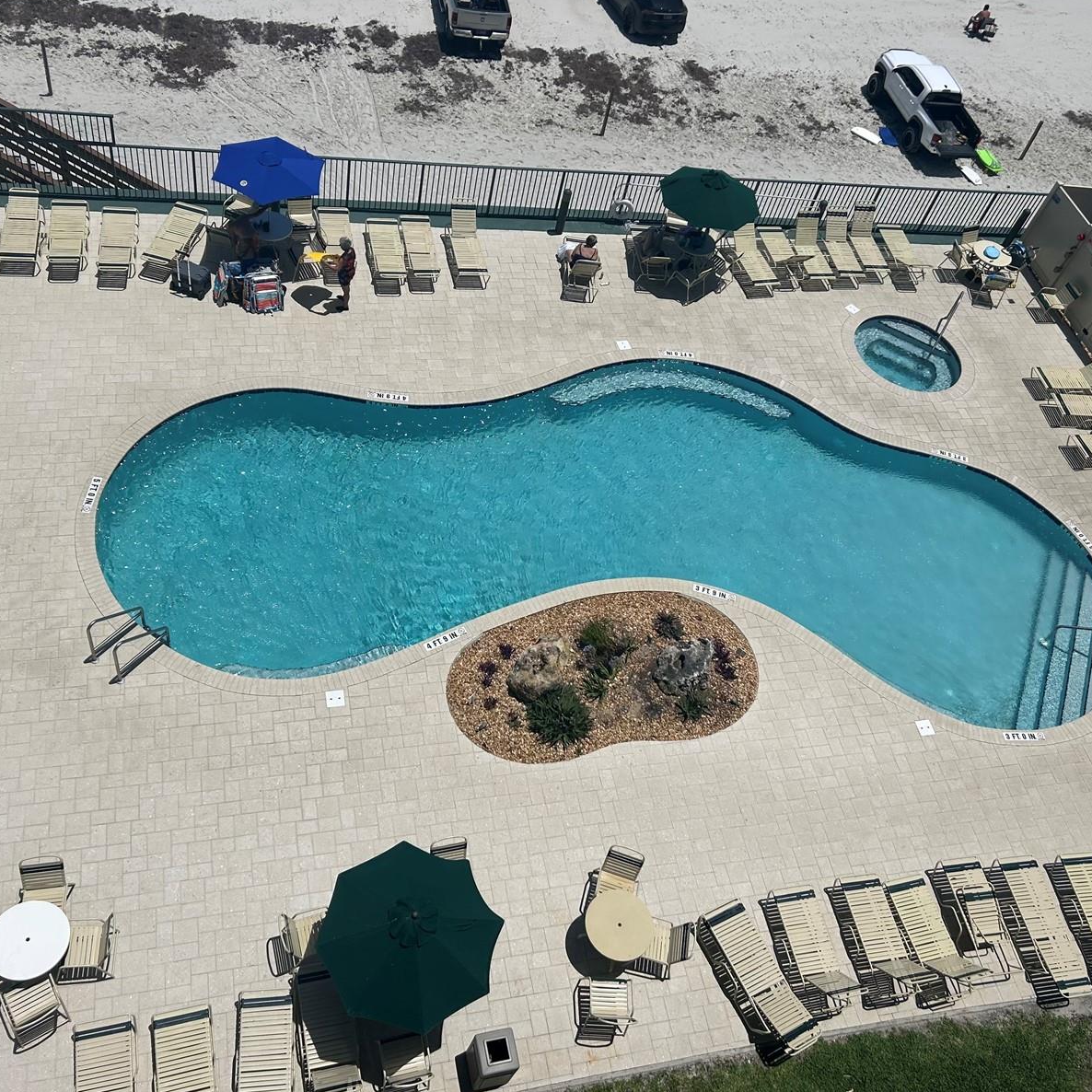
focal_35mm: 31
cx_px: 524
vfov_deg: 52.5
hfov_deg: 52.5
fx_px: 1106
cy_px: 541
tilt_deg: -49.7
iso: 50
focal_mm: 5.7
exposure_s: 1/14286
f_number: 1.5
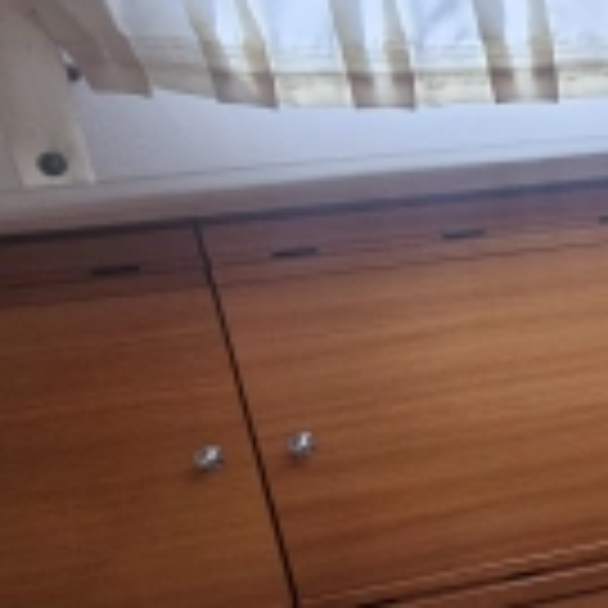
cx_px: 874
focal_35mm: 47
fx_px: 934
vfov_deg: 35.8
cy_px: 394
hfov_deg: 27.2
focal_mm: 2.2
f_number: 2.2
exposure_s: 1/120
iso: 50
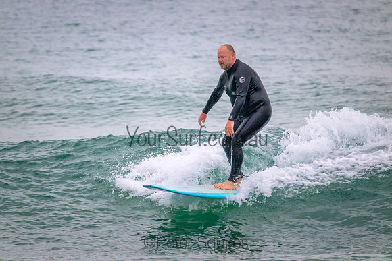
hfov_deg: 2.6
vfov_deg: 1.7
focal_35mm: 800
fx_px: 8713
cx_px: 196
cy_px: 130
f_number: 11
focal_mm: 800
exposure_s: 1/1250
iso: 11400
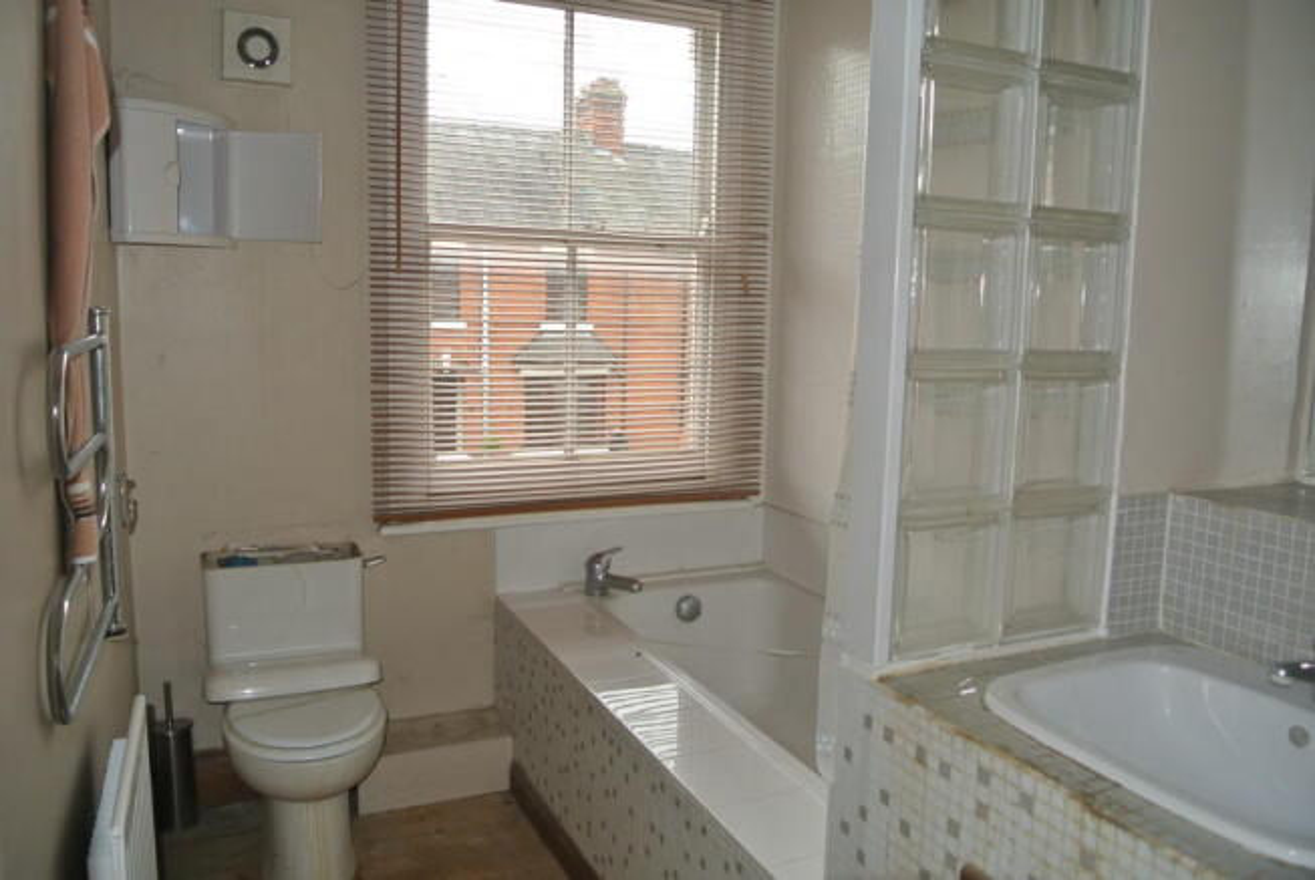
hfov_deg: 67.3
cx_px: 658
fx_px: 987
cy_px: 440
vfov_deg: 48.0
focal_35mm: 27
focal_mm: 10
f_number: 4
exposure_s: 1/60
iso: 100
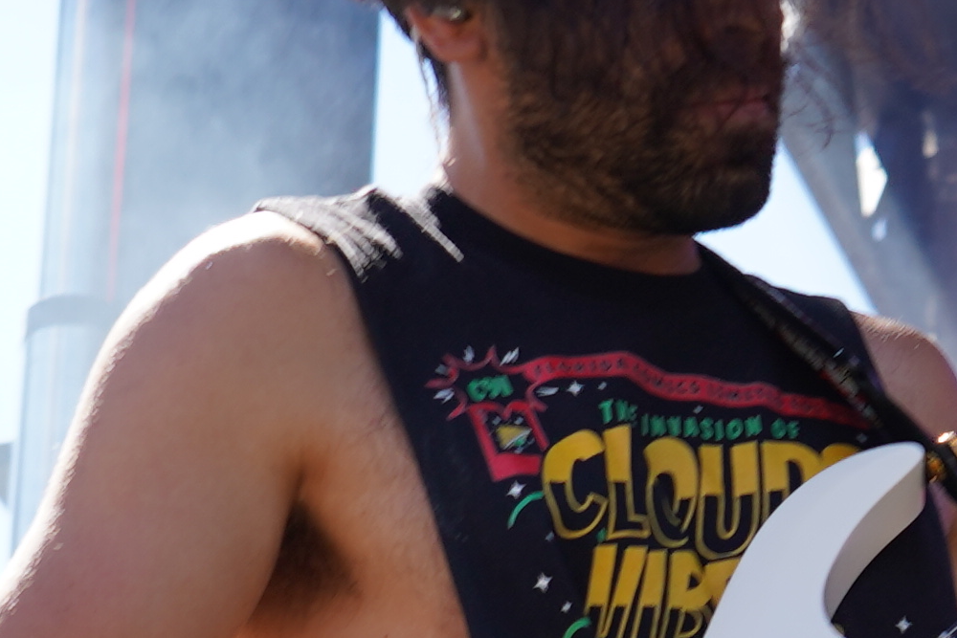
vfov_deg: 5.5
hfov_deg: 8.4
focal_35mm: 246
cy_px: 1115
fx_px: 6540
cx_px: 792
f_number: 5.6
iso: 100
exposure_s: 1/125
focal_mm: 41
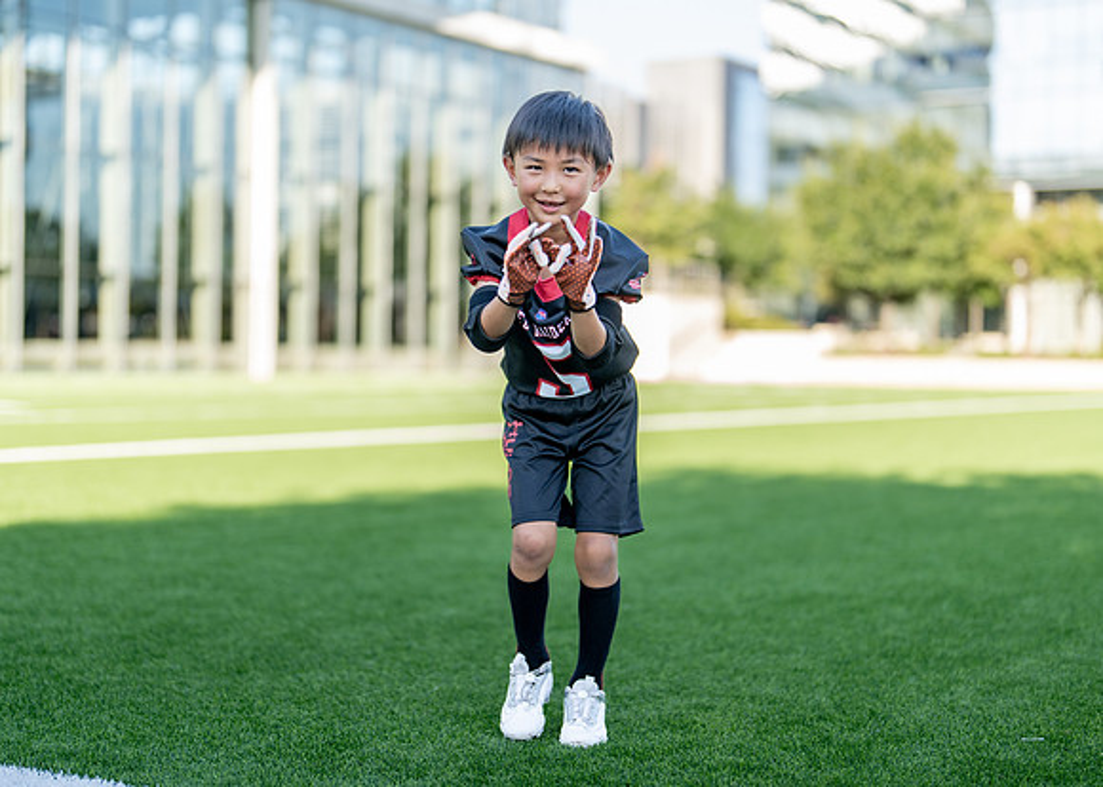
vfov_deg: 23.6
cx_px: 522
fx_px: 1883
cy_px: 377
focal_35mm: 60
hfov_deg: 32.6
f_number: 1.2
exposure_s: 1/1250
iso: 100
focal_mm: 50
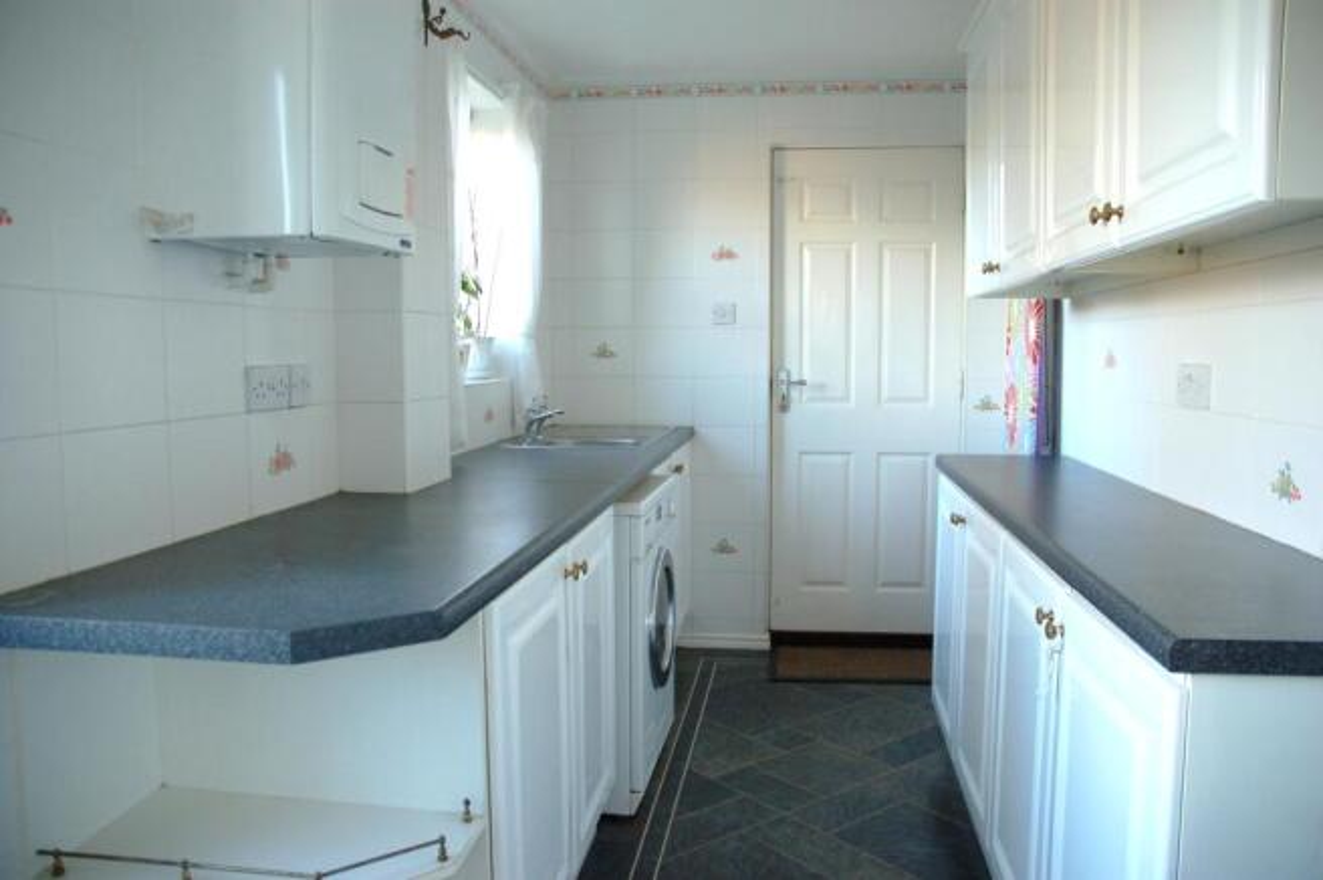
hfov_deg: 67.4
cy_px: 440
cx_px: 662
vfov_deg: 47.8
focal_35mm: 27
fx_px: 991
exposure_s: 1/30
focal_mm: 18
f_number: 3.5
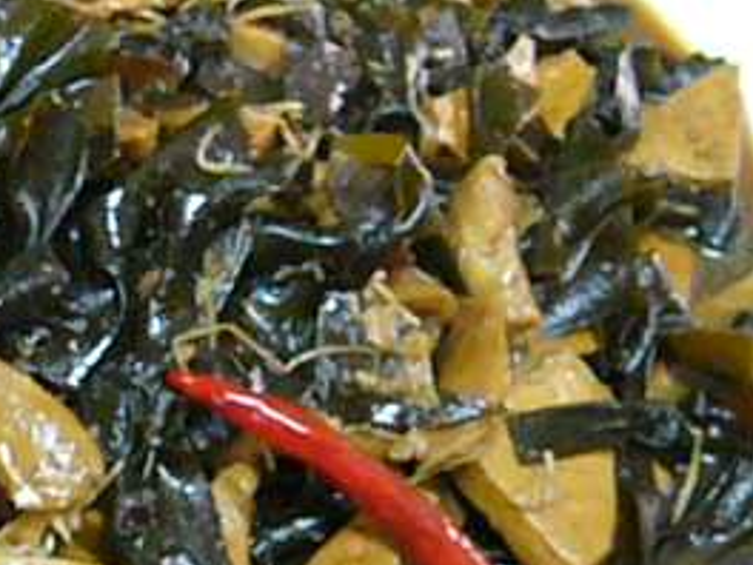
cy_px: 362
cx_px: 74
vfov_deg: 17.3
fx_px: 1849
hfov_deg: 22.5
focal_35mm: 85
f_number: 5.6
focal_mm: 5.8
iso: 160
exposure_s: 1/13
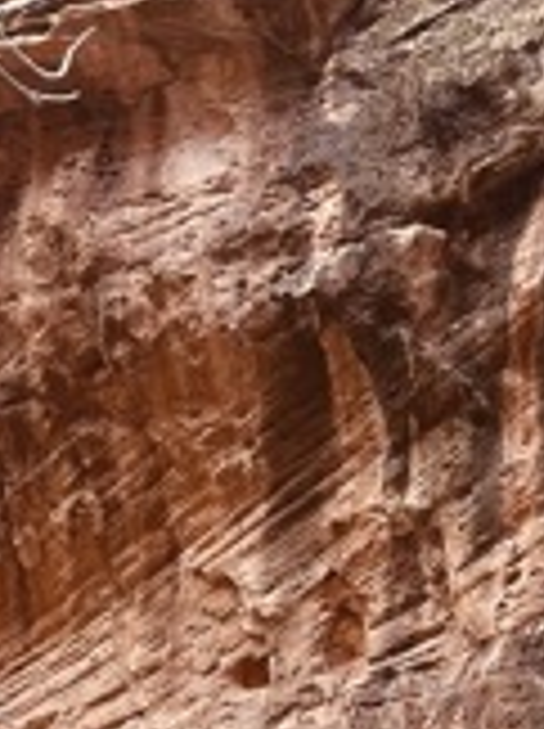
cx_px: 427
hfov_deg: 14.8
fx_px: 2080
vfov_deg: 17.9
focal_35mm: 99
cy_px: 1071
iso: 80
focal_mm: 5.1
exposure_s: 1/121
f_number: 1.6
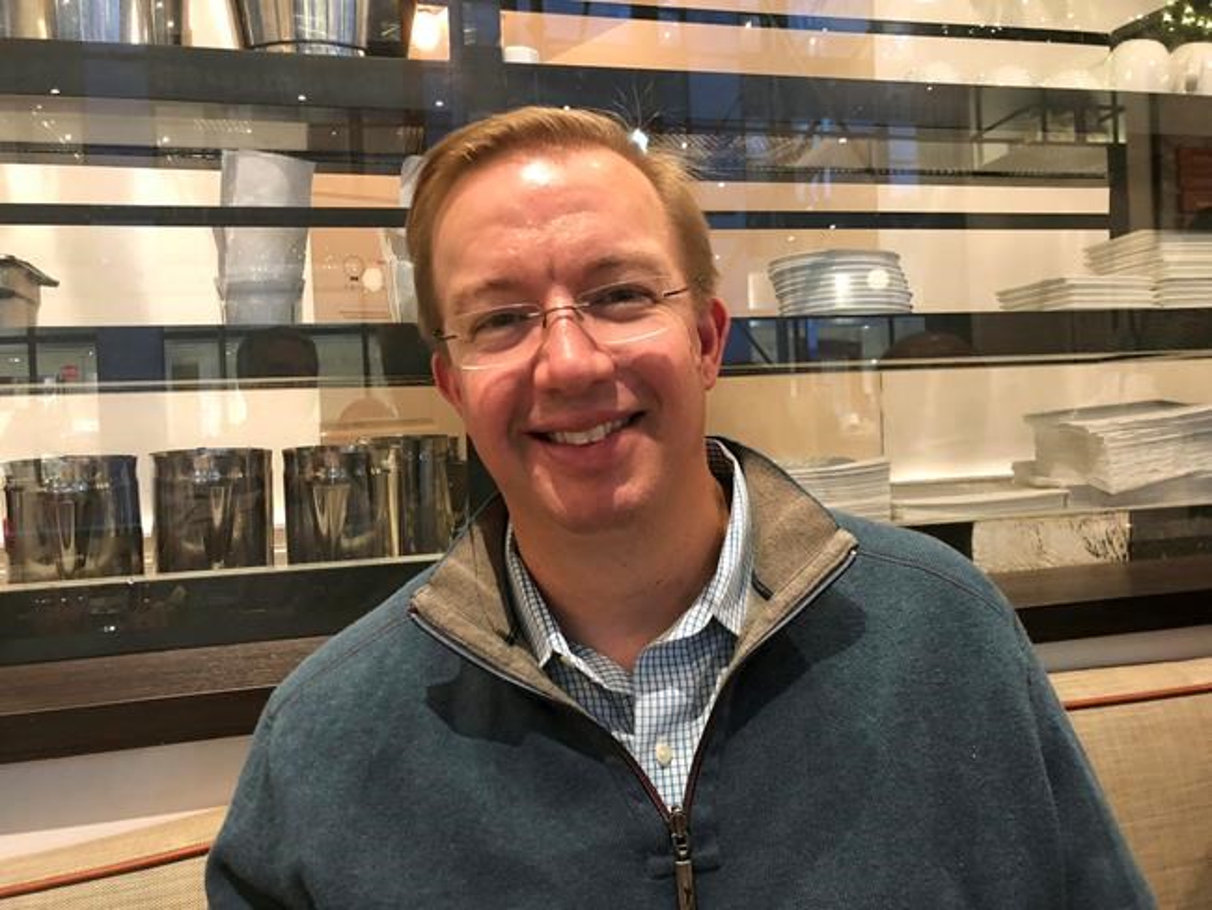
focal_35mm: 28
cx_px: 606
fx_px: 981
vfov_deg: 49.8
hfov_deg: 63.4
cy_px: 455
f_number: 1.8
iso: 80
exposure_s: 1/7
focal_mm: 4
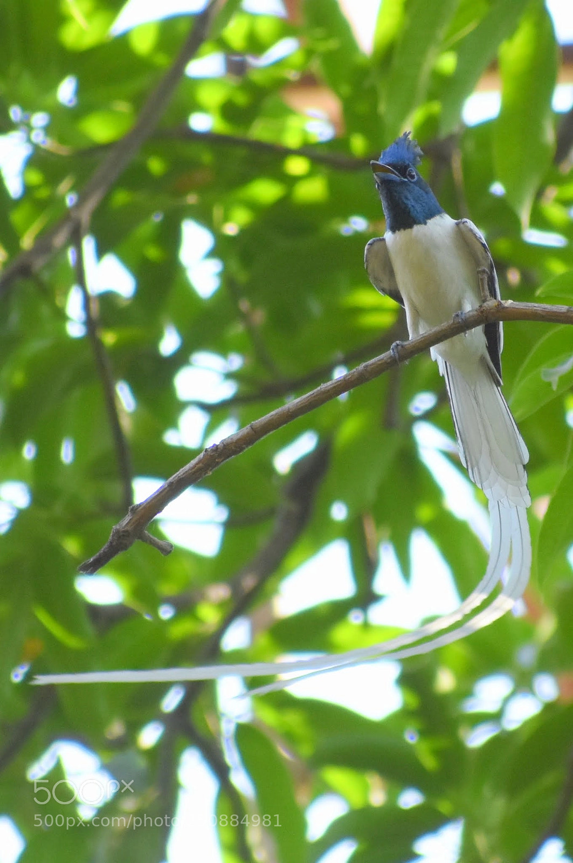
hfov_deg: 3.0
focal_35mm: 450
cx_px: 286
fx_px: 10769
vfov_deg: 4.6
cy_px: 432
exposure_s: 1/640
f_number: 6.3
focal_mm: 300
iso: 1000
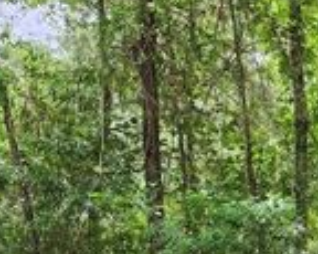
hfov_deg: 22.6
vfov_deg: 18.4
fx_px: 734
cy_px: 324
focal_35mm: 78
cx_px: 380
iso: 25
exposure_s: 1/244
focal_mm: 5.54
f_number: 1.8
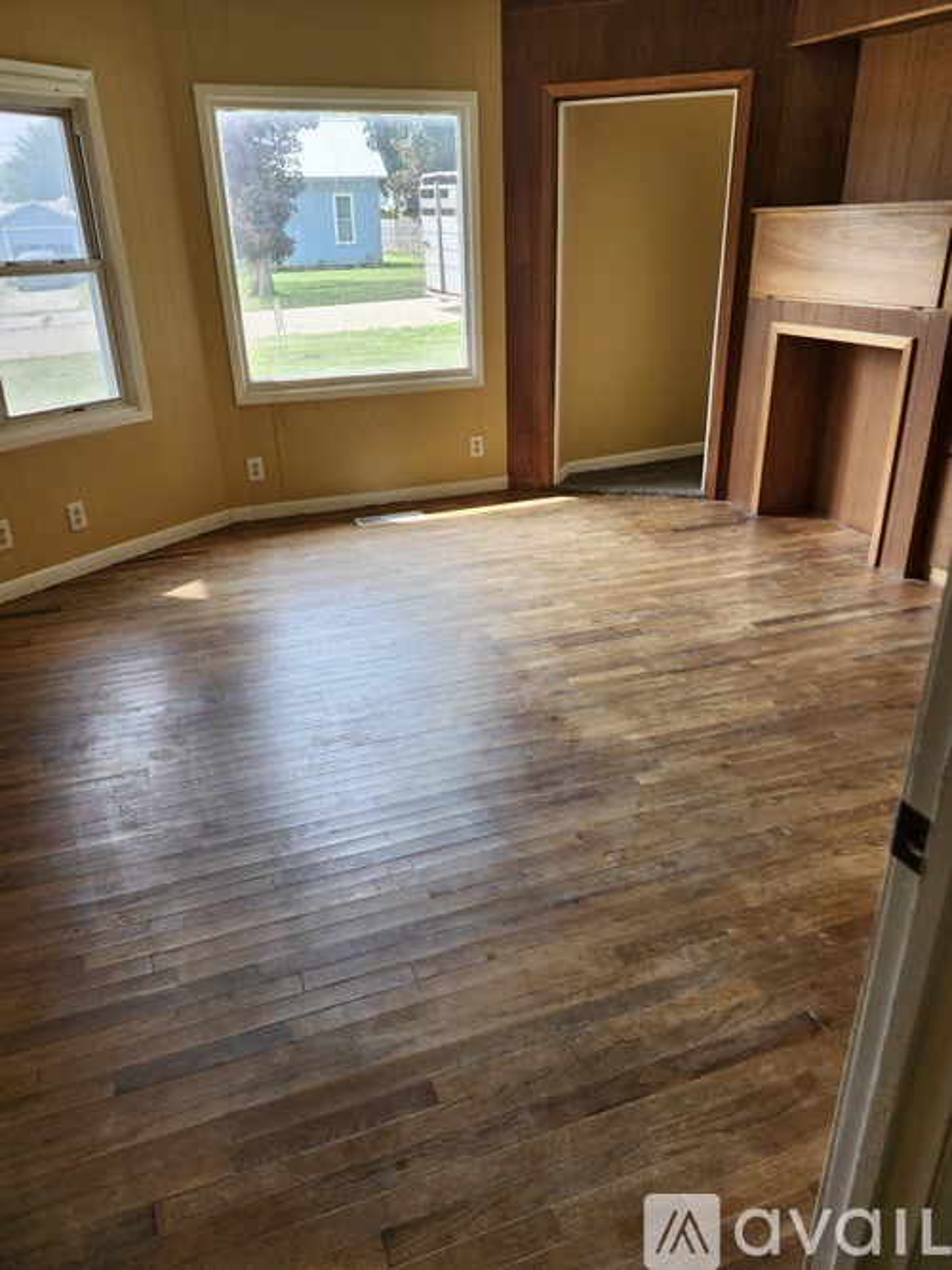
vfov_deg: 73.9
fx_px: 844
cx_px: 476
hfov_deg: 58.9
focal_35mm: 23
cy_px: 635
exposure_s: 1/180
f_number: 1.8
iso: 100
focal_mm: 5.54
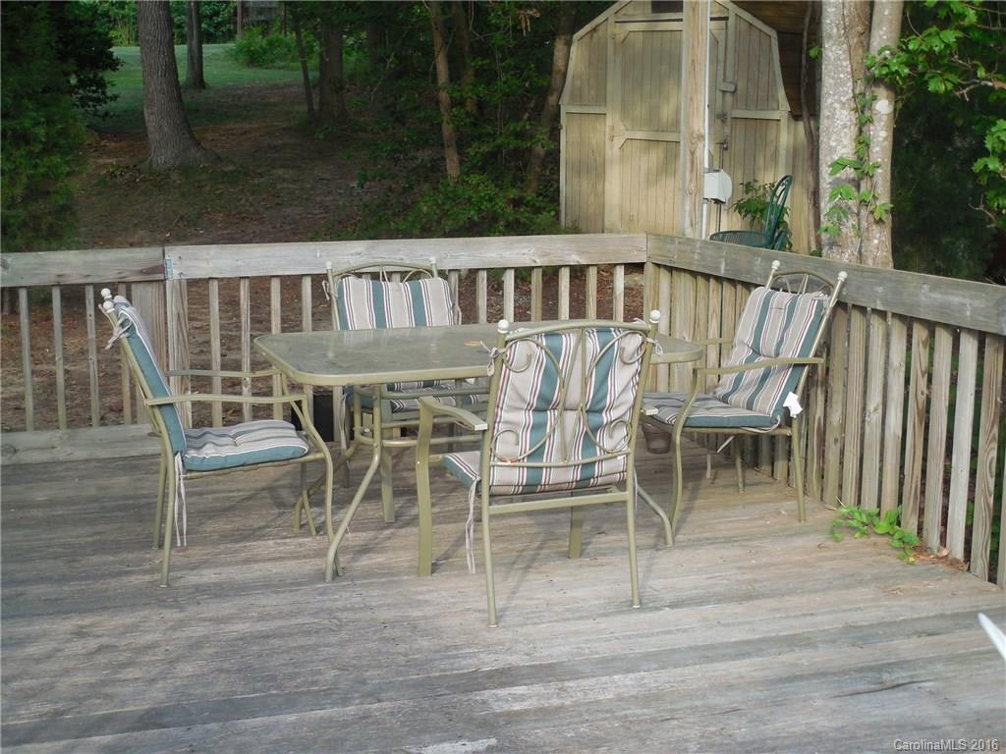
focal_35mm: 48
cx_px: 503
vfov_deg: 30.3
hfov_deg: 39.7
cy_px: 377
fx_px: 1395
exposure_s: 1/100
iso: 125
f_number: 4
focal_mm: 8.7
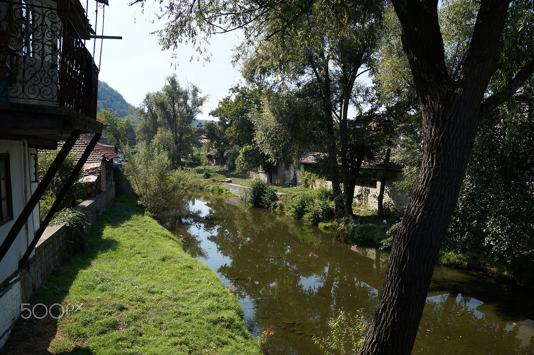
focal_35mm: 27
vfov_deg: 47.8
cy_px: 178
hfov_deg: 67.4
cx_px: 267
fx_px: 400
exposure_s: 1/200
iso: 100
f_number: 7.1
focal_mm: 18
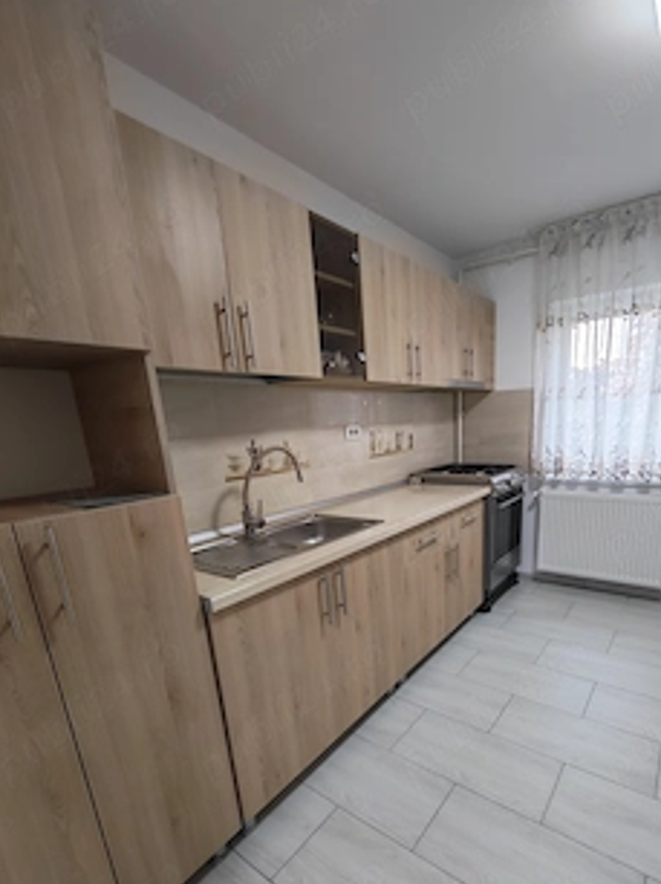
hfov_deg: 73.9
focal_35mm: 17
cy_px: 537
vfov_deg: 89.7
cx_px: 393
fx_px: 433
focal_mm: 1.82
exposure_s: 1/33
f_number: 2
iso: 125
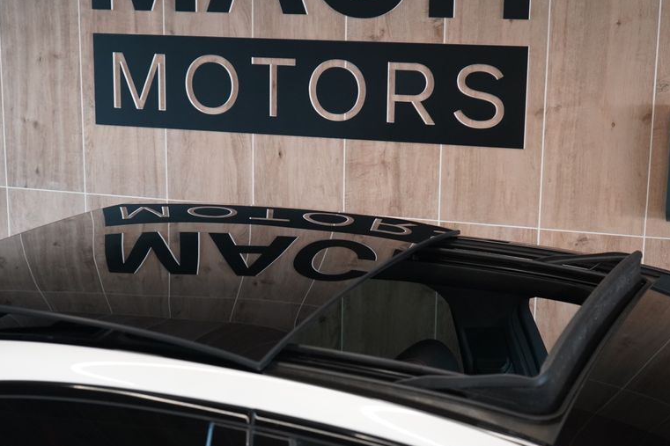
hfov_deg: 28.8
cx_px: 280
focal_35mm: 70
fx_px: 1302
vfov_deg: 19.4
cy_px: 295
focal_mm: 52
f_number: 5
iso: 4000
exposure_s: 1/160
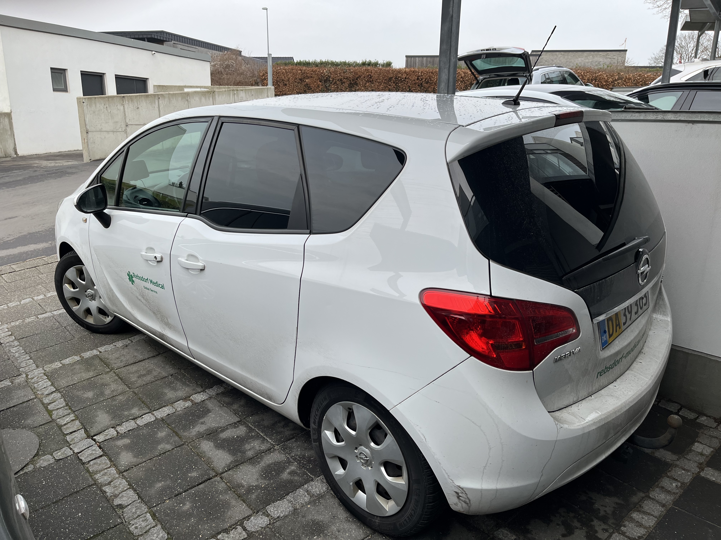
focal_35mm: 26
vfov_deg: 53.1
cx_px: 360
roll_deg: -0.1
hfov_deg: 67.3
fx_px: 542
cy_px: 270
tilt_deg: -14.4
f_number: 1.6
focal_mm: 5.1
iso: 50
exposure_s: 1/878
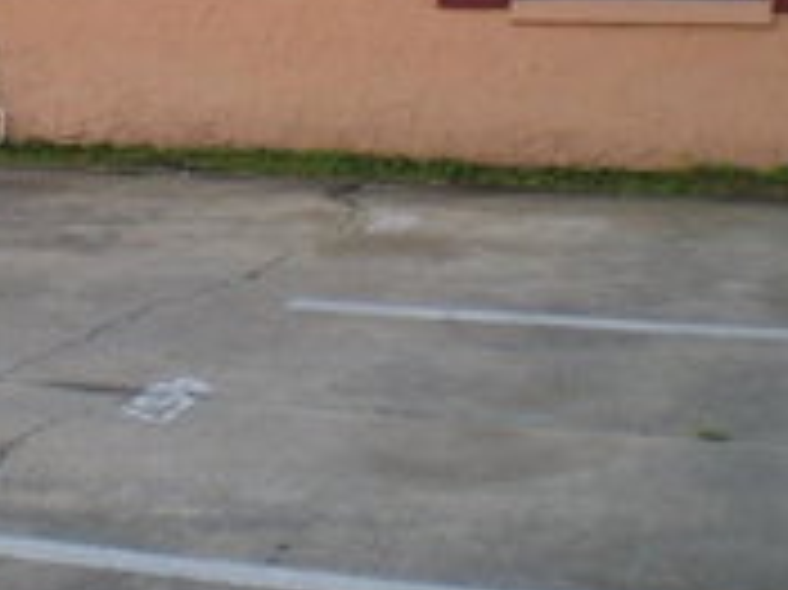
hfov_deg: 22.0
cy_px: -104
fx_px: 2002
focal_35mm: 88
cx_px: 182
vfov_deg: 16.1
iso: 64
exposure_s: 1/250
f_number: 3.1
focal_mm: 6.3
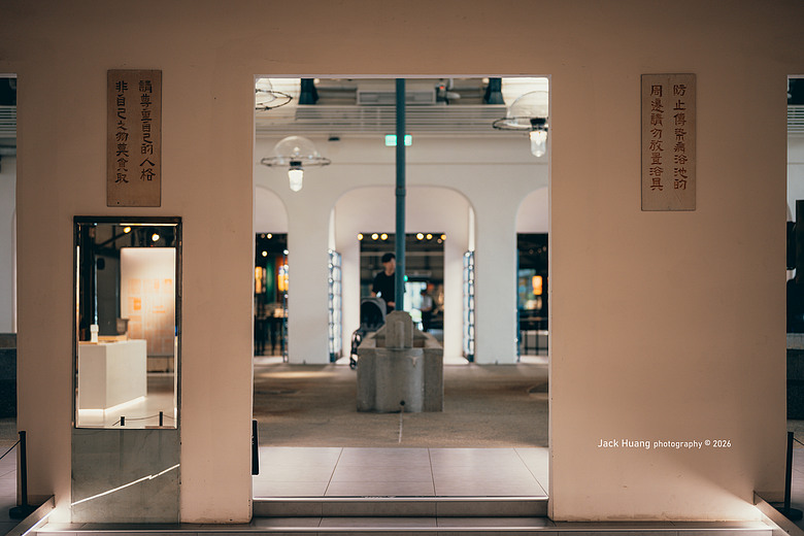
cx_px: 402
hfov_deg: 39.6
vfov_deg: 27.0
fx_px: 1117
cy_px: 268
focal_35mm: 50
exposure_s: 1/100
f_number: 1.8
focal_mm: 50
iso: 180
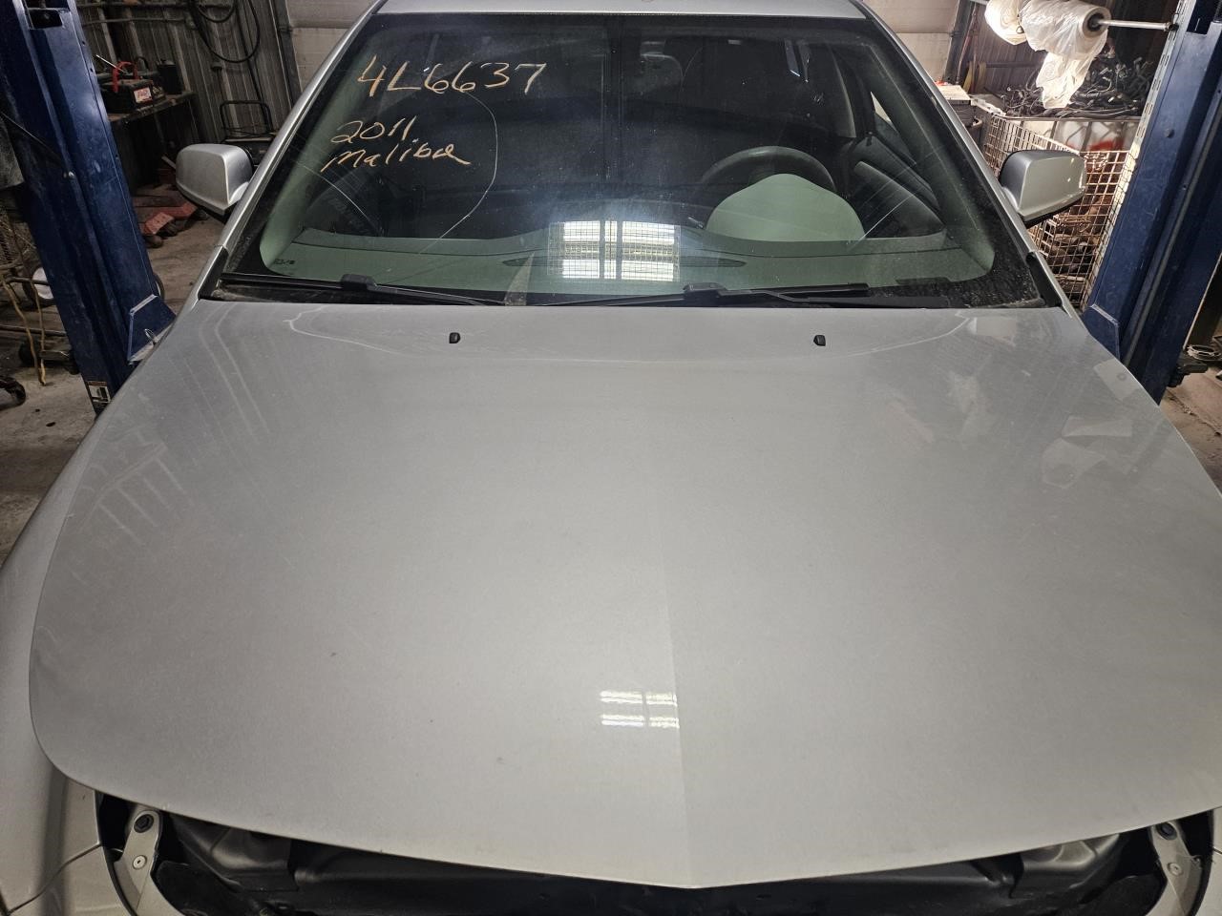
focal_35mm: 23
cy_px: 458
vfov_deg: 58.9
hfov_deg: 73.9
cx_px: 611
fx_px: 812
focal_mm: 5.4
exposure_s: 1/120
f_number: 1.8
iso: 320
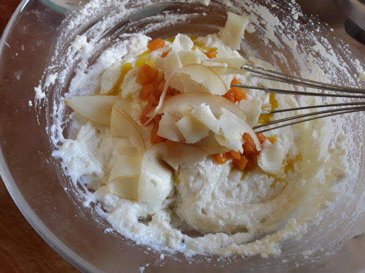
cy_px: 136
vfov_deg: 51.4
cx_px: 182
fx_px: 285
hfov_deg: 65.3
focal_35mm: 27
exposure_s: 1/33
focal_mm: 2.91
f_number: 1.9
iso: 80
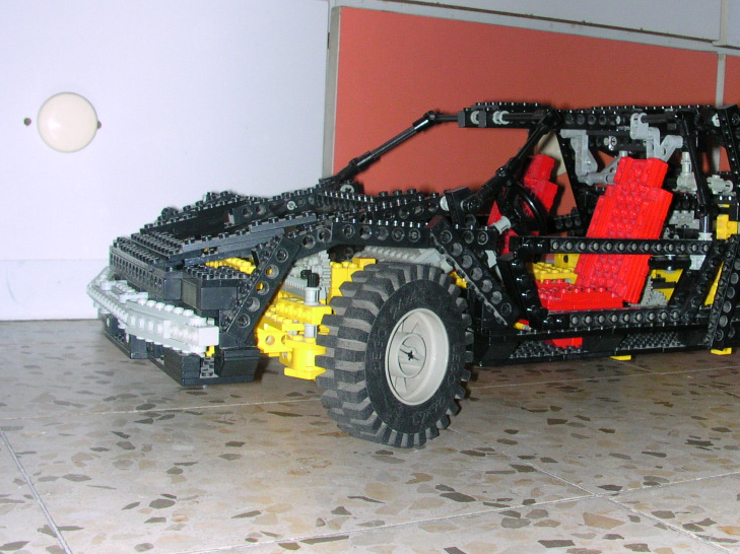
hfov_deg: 36.4
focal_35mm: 52
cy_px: 256
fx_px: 1111
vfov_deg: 28.0
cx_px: 500
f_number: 4.5
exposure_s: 1/60
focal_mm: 5.6
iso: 100
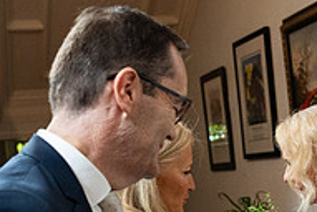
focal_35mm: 91
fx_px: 803
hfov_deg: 21.9
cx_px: 274
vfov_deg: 14.8
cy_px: 210
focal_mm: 30
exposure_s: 1/200
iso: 5000
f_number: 3.5
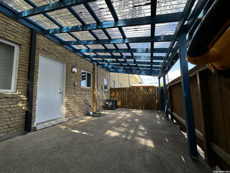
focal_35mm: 14
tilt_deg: +5.8
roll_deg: +0.5
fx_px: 93
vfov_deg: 85.7
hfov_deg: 102.1
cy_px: 86
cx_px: 115
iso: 40
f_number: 2.2
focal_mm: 2.22
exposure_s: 1/225
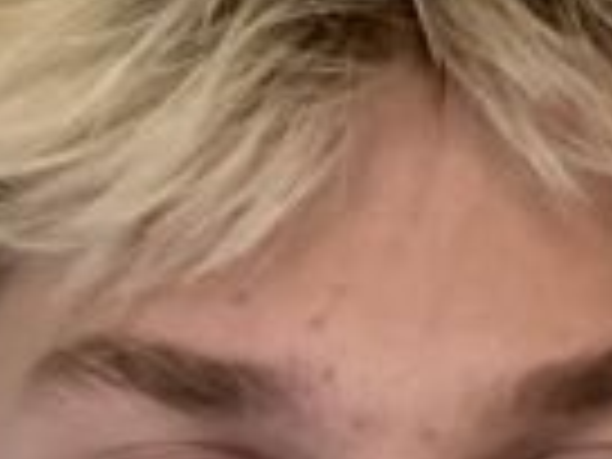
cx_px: 315
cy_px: 518
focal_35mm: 132
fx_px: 2334
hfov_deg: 14.9
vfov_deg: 11.1
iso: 800
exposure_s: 1/15
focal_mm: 2.71
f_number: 2.2
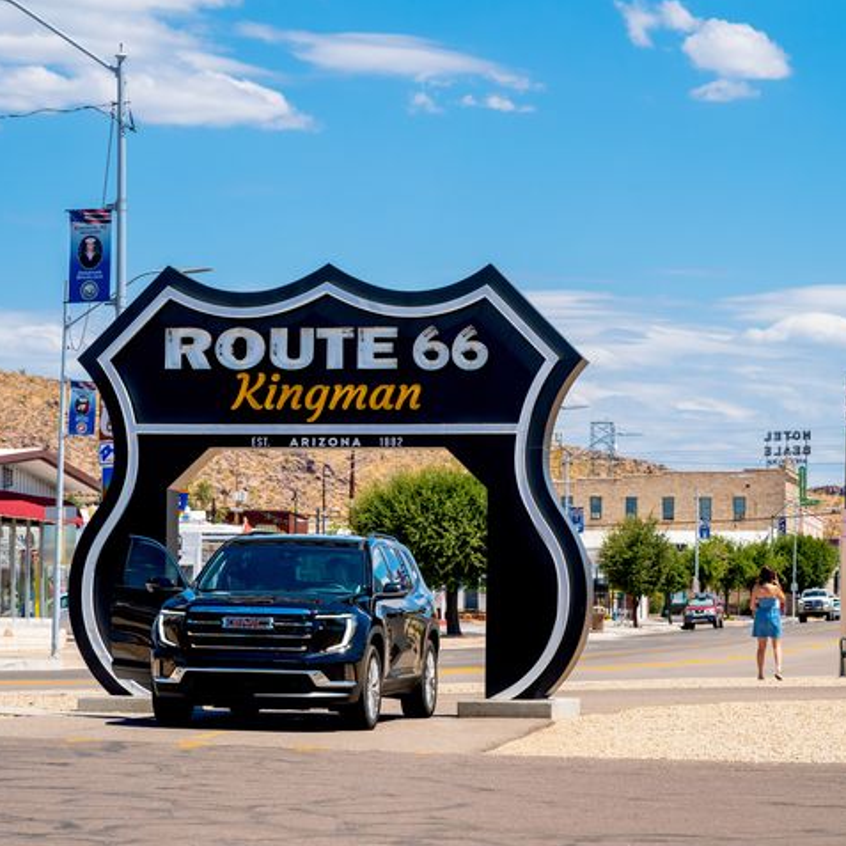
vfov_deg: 12.4
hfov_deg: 12.4
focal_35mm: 141
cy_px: 422
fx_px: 3899
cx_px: 486
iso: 200
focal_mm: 110
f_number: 8
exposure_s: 1/1250
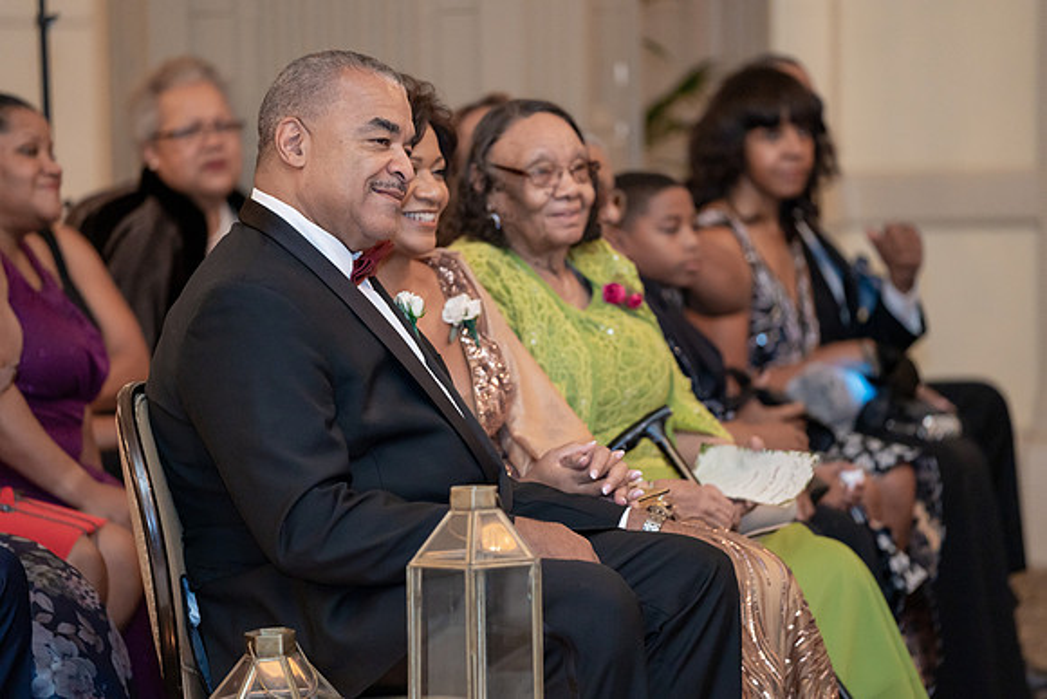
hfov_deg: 11.2
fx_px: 5319
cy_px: 350
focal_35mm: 183
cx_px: 524
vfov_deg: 7.5
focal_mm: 182
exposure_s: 1/250
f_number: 2.8
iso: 2000
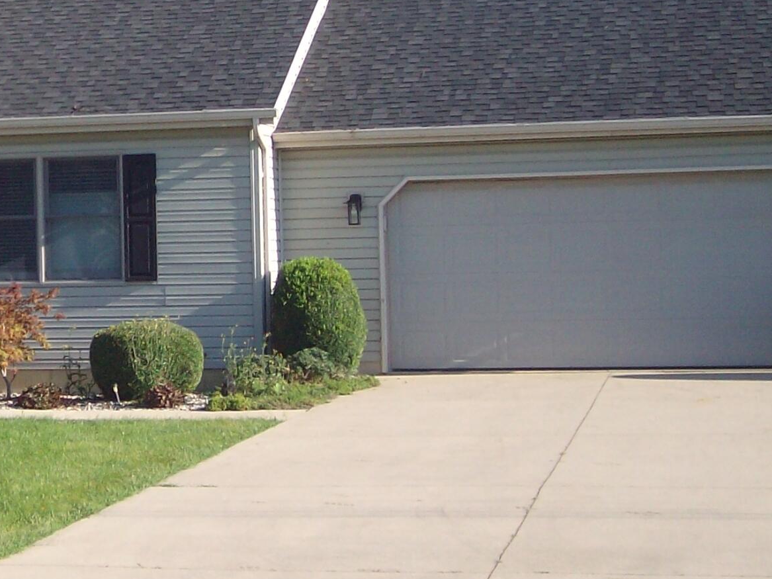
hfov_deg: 21.0
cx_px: -10
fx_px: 2007
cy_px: 147
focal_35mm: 90
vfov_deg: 16.3
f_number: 7.2
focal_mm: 5.8
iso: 80
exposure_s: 1/126
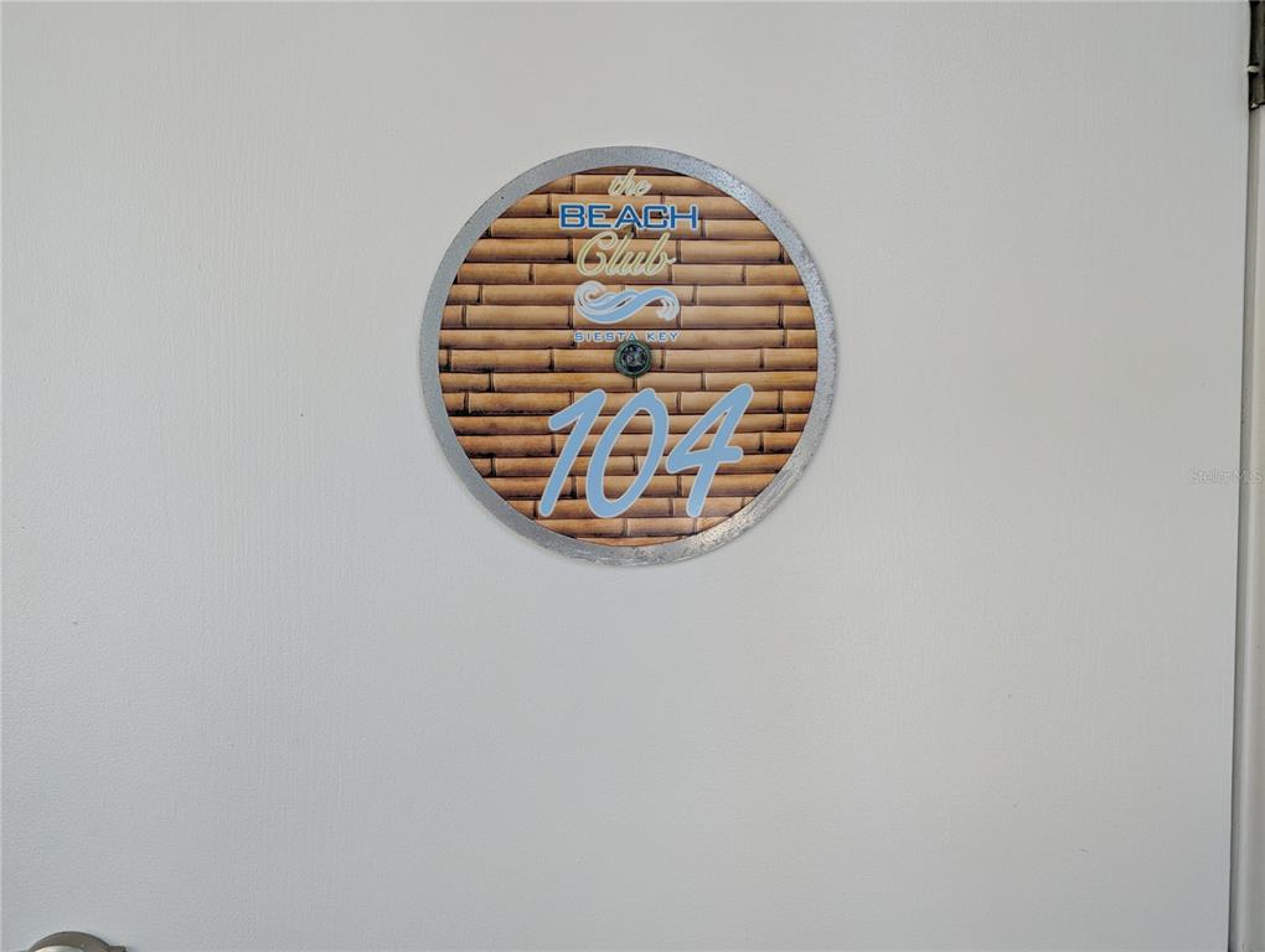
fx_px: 878
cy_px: 476
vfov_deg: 56.9
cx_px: 632
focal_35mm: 24
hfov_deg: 71.5
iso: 64
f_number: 1.85
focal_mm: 6.81
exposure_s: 1/263
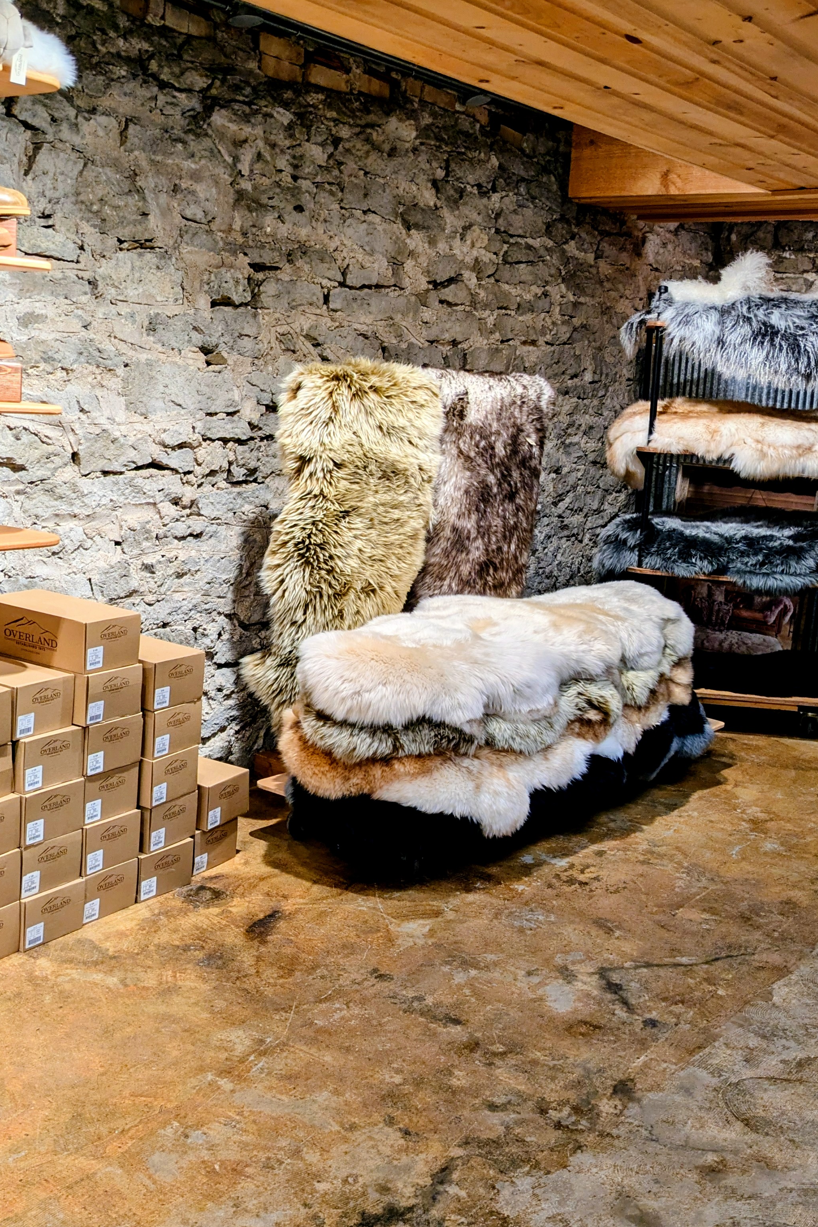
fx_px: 1329
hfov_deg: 34.2
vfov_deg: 49.5
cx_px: 395
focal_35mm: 39
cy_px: 627
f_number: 1.89
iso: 130
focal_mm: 5.43
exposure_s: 1/120
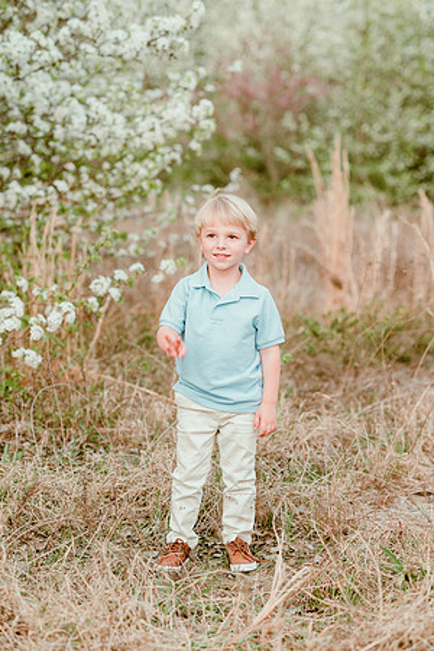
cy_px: 326
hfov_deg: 16.1
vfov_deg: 23.9
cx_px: 217
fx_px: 1537
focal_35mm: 85
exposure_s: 1/160
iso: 100
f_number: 3.2
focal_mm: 85
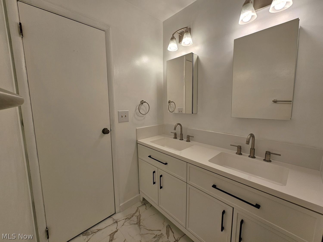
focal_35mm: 13
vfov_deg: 89.9
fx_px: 121
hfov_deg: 106.2
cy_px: 121
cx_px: 162
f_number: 2.2
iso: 50
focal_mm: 2.2
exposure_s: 1/145
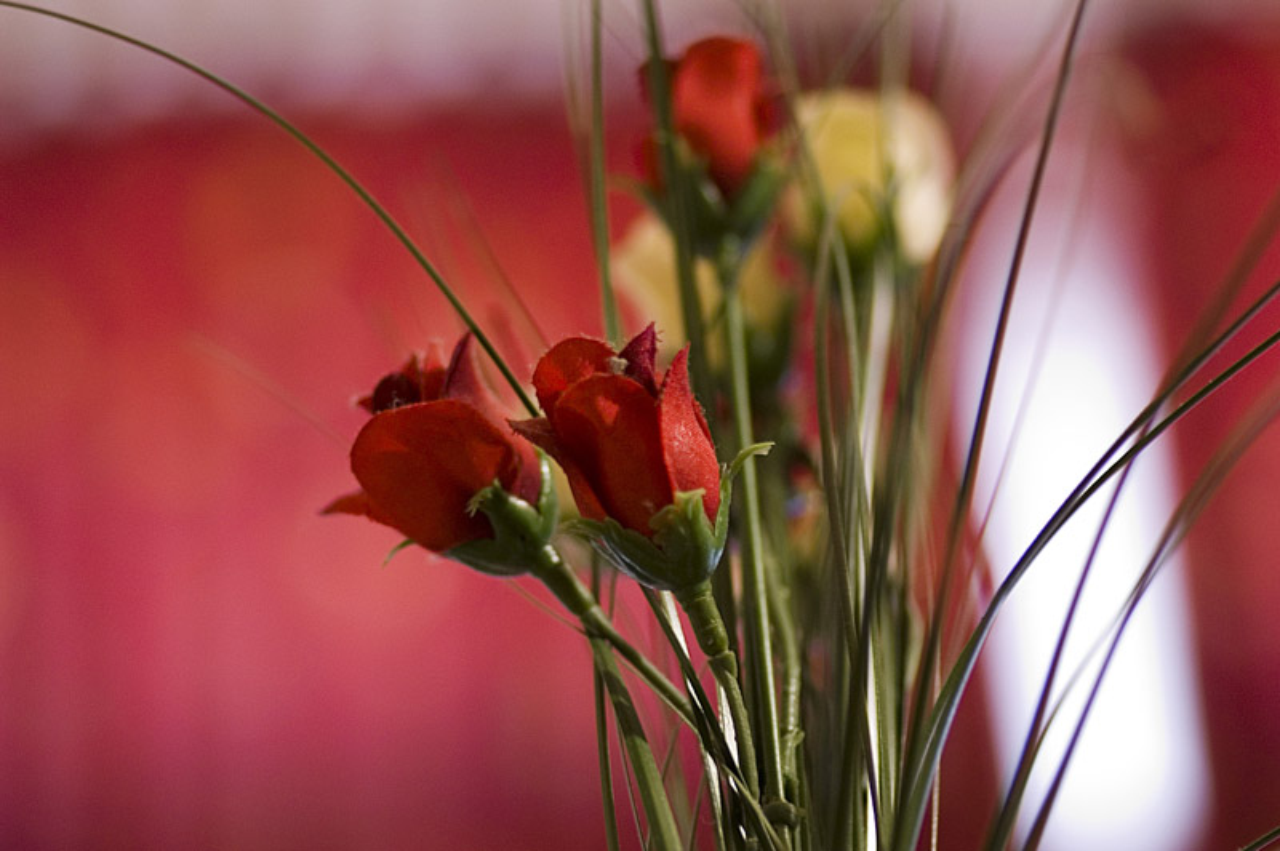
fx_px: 5329
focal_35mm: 150
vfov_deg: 9.1
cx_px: 640
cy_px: 426
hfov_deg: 13.7
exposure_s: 1/8
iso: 400
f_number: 2.8
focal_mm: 100
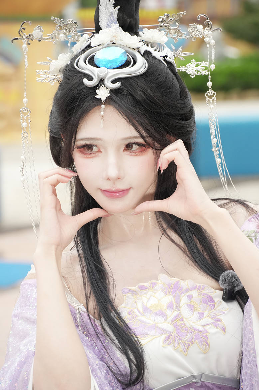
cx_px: 138
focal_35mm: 156
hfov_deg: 8.8
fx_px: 1688
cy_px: 199
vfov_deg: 13.1
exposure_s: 1/4000
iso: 3200
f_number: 7.1
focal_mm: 138.3
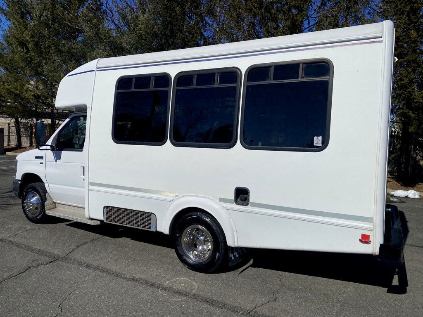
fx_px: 318
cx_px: 212
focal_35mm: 26
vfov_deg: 53.1
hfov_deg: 67.3
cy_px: 158
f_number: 1.8
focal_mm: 4.25
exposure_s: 1/9615
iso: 32
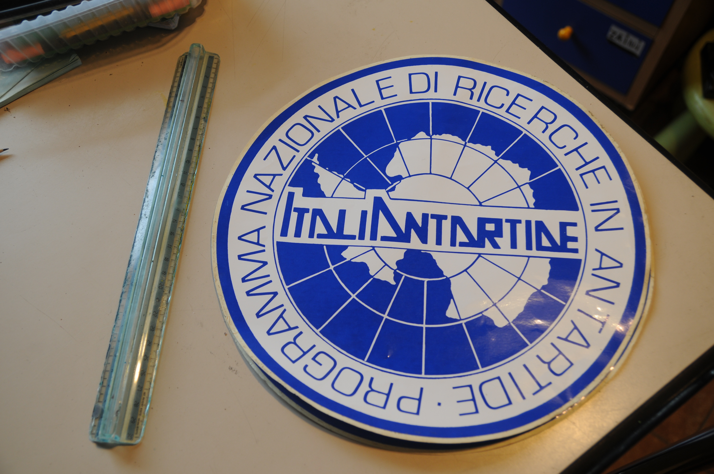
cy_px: 237
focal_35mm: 36
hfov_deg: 53.2
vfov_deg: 36.8
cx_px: 357
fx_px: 713
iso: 200
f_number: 3.5
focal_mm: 24
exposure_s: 1/50
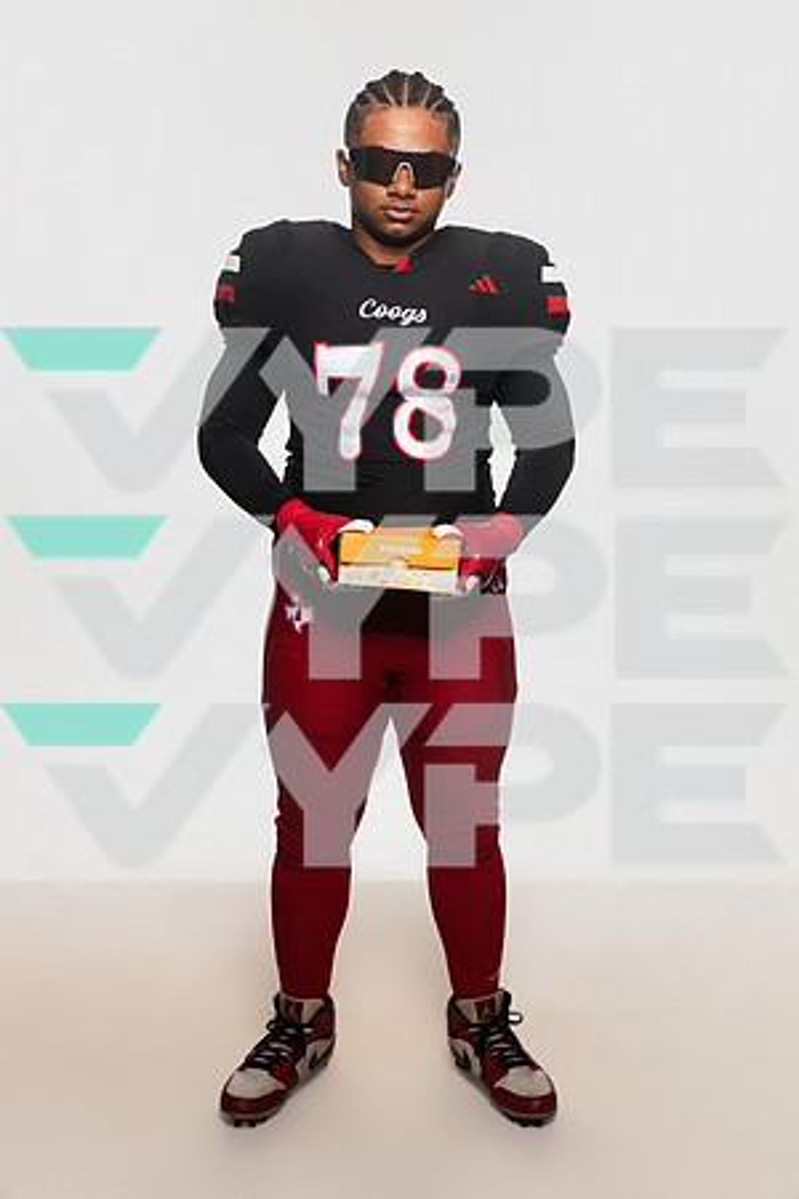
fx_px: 1598
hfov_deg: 28.1
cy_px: 600
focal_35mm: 48
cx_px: 400
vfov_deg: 41.1
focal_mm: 48
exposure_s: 1/200
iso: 500
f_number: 6.3
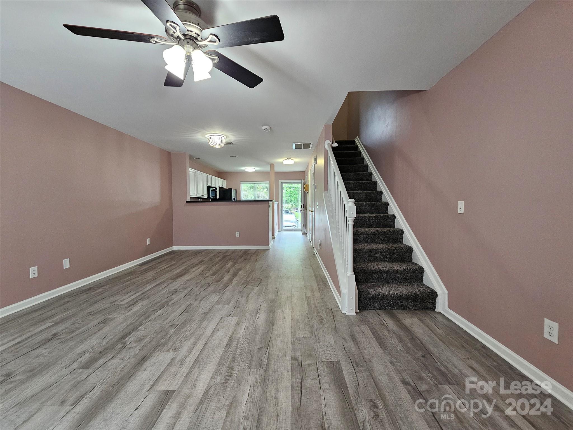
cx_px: 286
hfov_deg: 106.2
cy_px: 215
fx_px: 215
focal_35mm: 13
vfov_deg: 89.9
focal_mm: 2.2
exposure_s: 1/40
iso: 320
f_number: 2.2
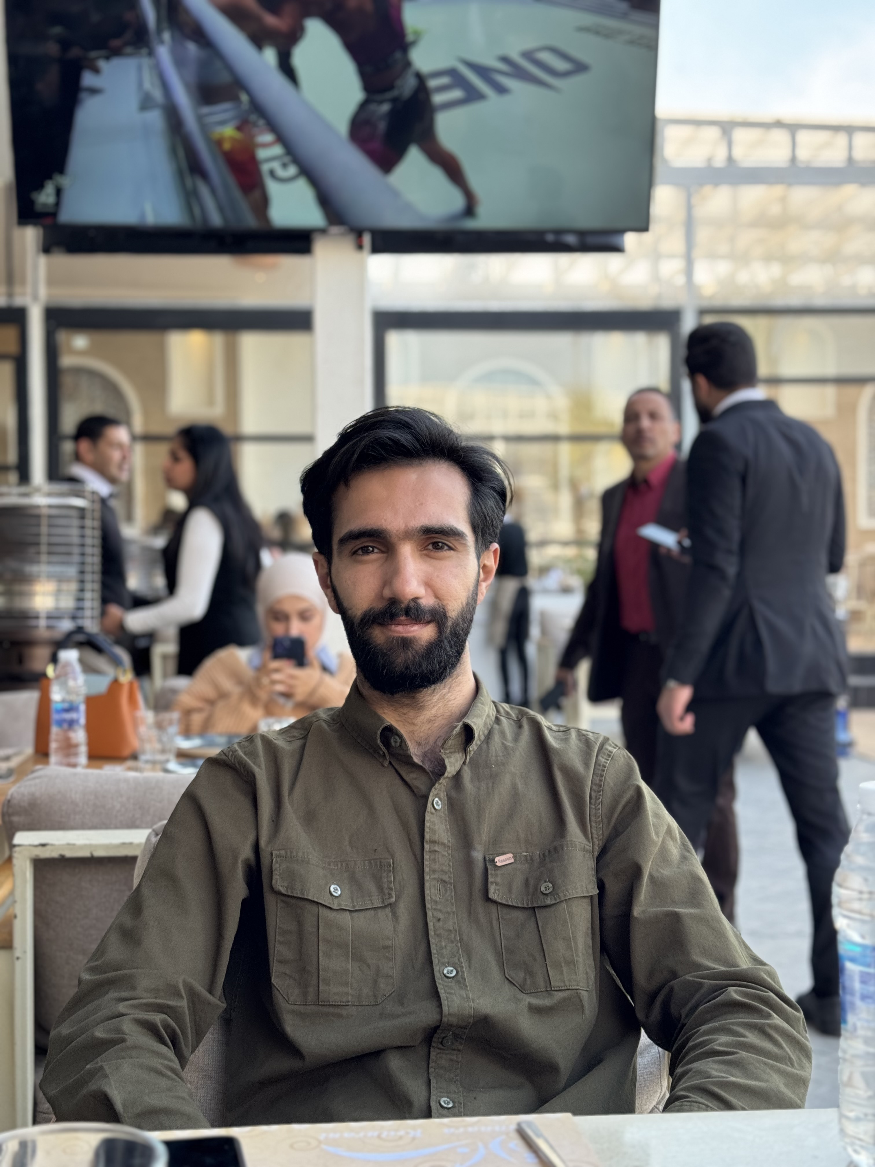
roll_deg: +0.4
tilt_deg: -0.8
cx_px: 438
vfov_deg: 39.7
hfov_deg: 30.3
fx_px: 1618
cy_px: 584
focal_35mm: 48
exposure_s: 1/341
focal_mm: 6.76
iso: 64
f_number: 1.78
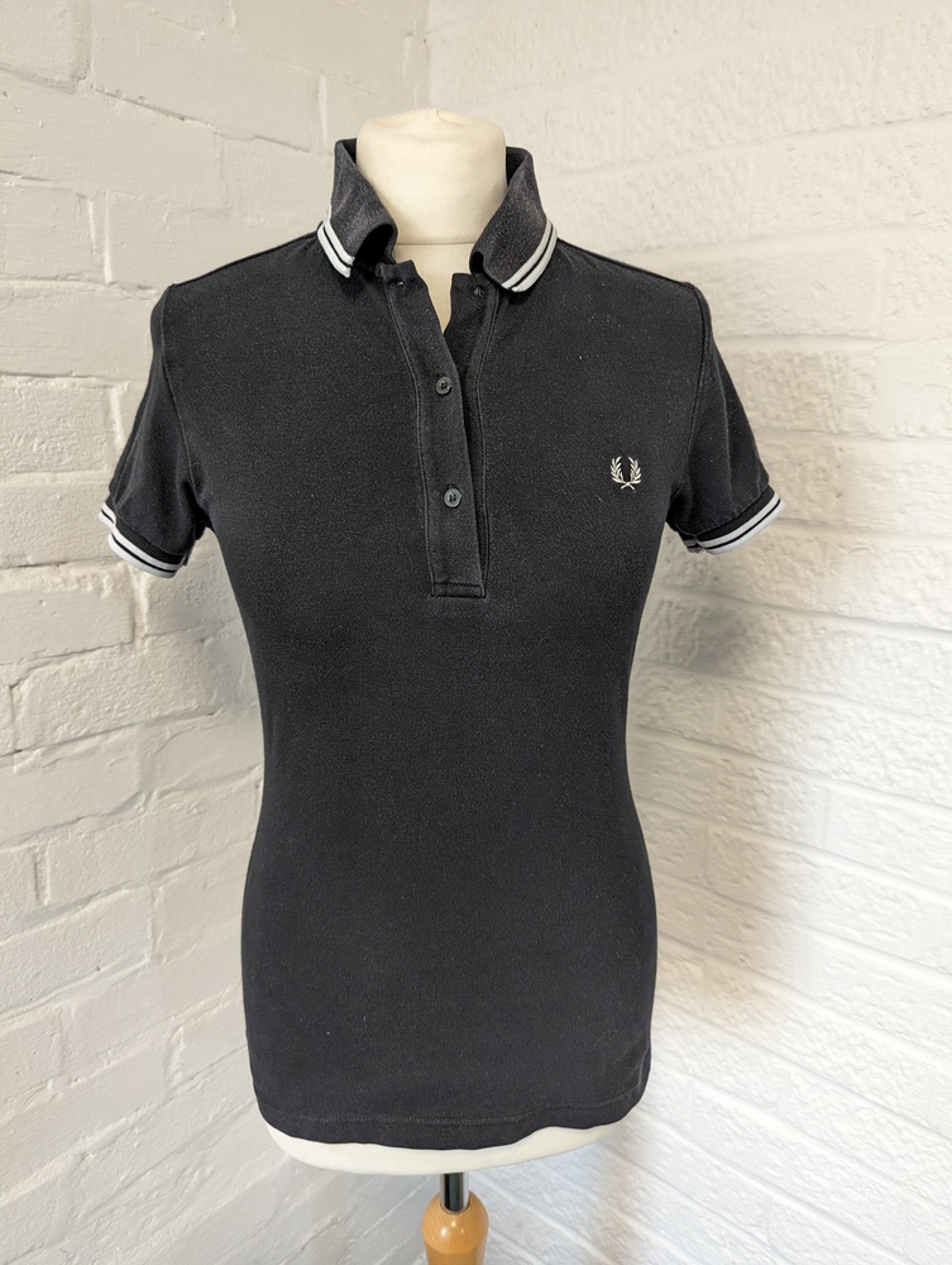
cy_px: 632
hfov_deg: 56.9
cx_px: 476
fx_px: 878
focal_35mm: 24
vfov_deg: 71.5
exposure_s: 1/23.8
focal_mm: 6.81
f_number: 1.85
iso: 150
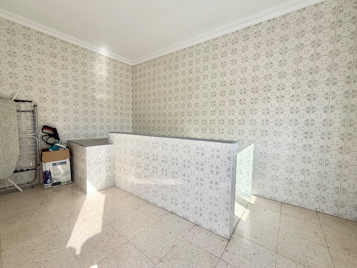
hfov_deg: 102.1
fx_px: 144
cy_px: 134
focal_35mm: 14
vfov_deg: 85.7
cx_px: 178
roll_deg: -0.4
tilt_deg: -3.3
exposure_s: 1/458
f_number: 2.2
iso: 64
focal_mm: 2.22
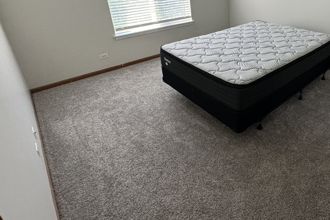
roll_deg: +0.7
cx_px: 245
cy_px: 56
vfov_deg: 51.0
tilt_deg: -20.9
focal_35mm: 24
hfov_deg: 69.2
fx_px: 220
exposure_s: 1/99
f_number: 2.2
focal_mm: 2.22
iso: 320
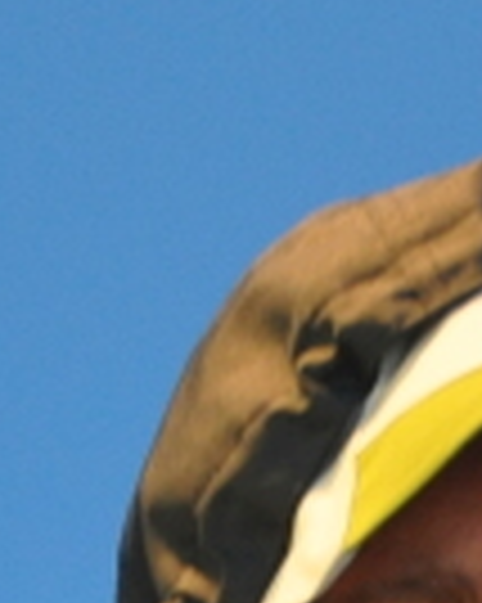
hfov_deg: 5.5
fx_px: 4981
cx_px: 631
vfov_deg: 6.6
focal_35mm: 279
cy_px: 1346
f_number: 4
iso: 800
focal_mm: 26
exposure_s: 1/13
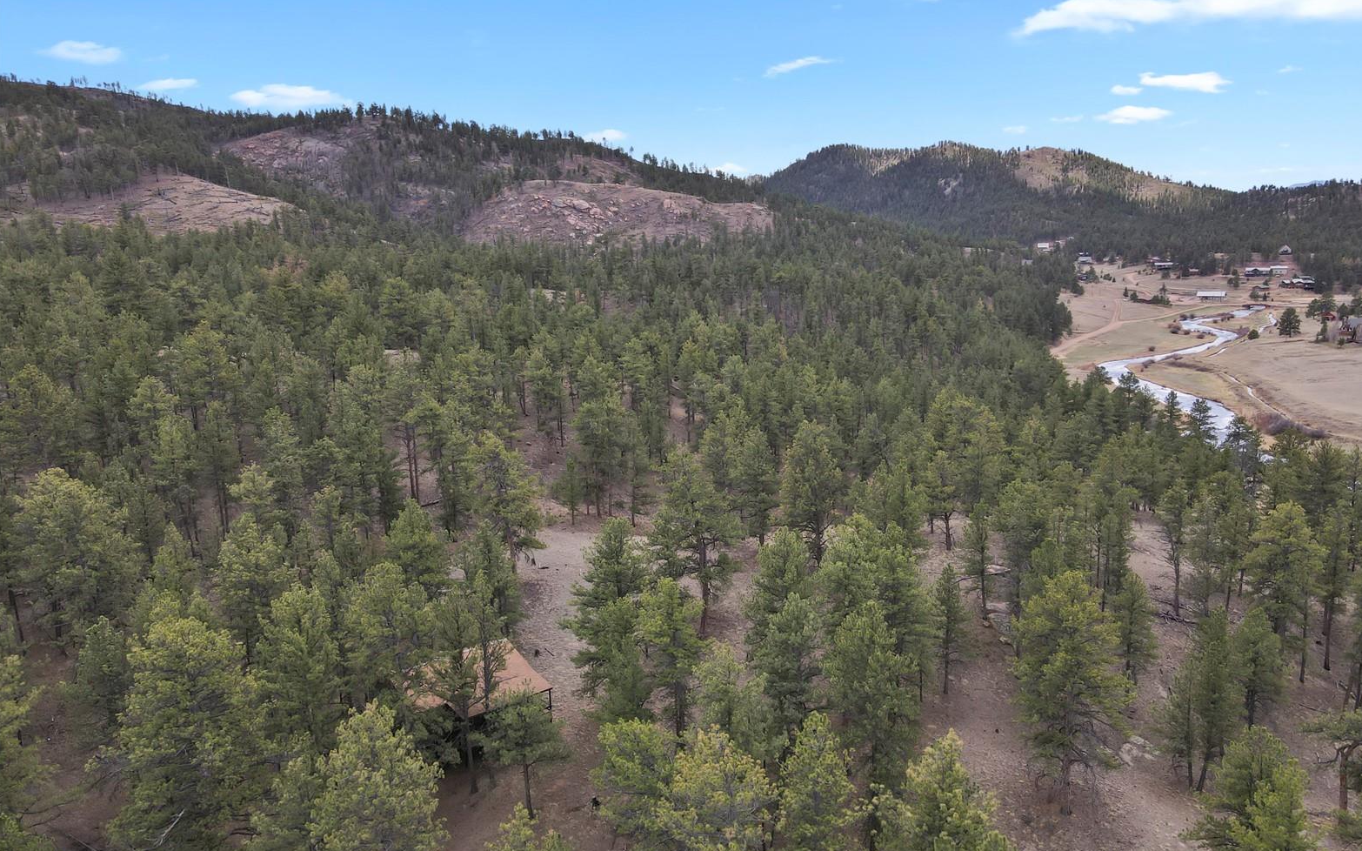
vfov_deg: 47.6
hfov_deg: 70.4
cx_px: 691
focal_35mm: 26
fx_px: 965
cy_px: 423
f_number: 2.8
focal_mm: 4.5
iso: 100
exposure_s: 1/320
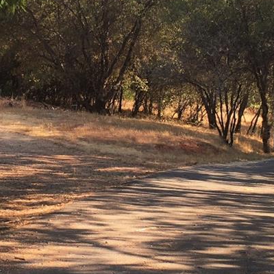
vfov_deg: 18.1
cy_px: 134
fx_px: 860
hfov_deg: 17.9
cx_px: 53
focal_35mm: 96
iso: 25
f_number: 2.2
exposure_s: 1/304
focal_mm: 4.15
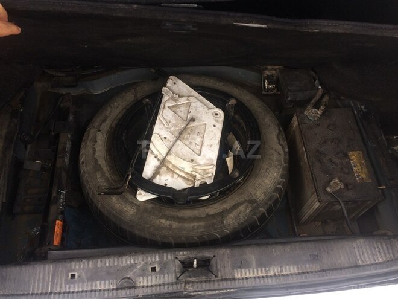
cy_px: 150
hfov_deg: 61.7
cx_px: 199
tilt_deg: -60.5
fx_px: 333
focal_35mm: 29
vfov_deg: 48.2
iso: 32
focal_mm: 4.15
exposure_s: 1/181
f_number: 2.2
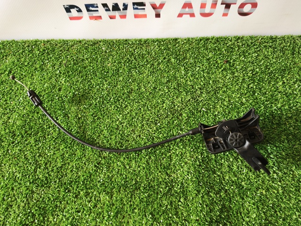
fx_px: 200
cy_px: 113
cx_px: 150
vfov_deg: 58.9
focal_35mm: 23
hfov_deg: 73.9
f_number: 1.7
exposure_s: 1/50
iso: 320
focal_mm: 5.35
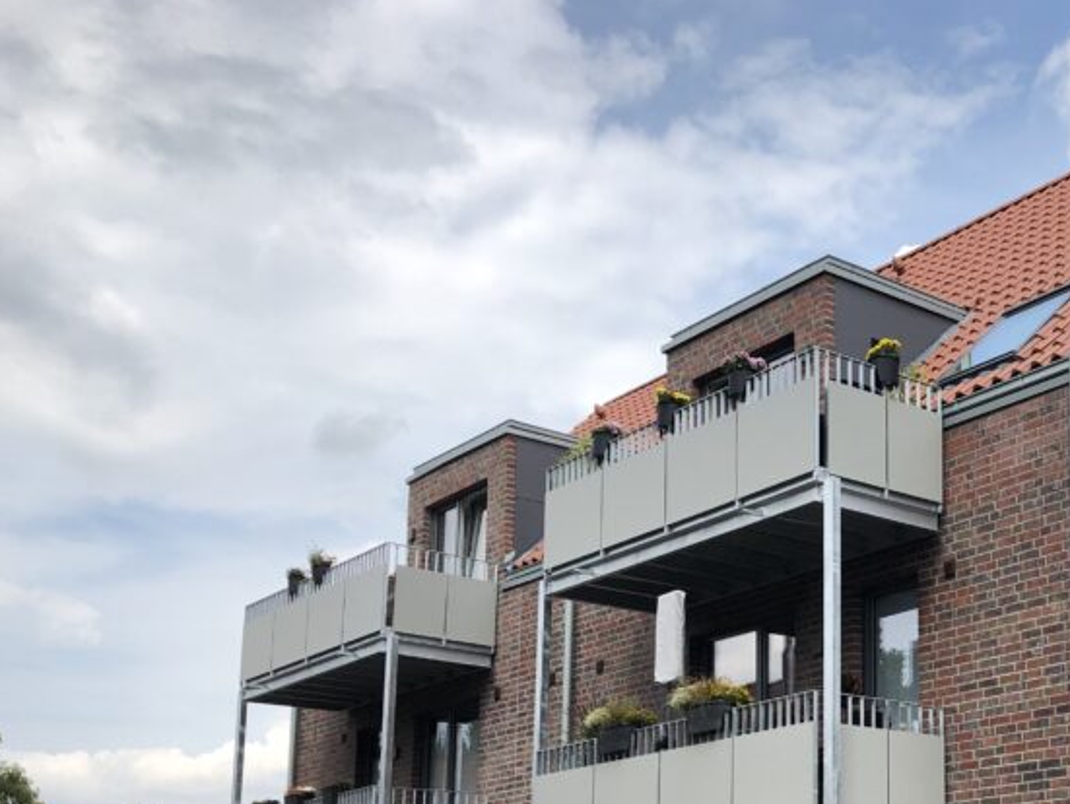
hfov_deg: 34.8
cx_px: 957
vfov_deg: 27.2
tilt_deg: +12.5
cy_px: 707
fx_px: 1608
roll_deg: +0.2
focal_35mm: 52
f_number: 1.8
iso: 20
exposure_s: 1/1548
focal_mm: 3.99
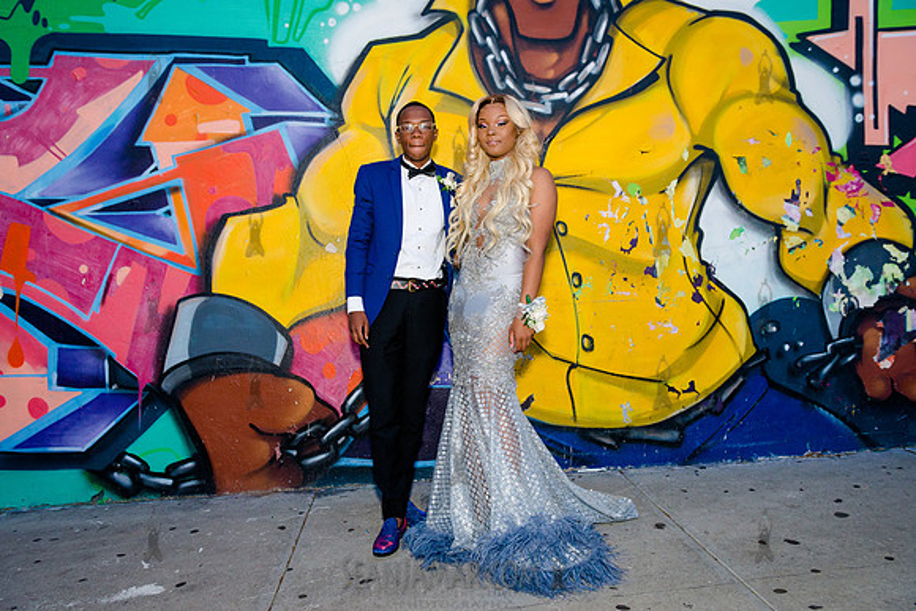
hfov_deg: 73.7
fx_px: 611
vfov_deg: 53.2
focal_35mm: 24
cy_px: 306
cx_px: 458
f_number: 4.5
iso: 1000
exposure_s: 1/320
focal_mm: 24
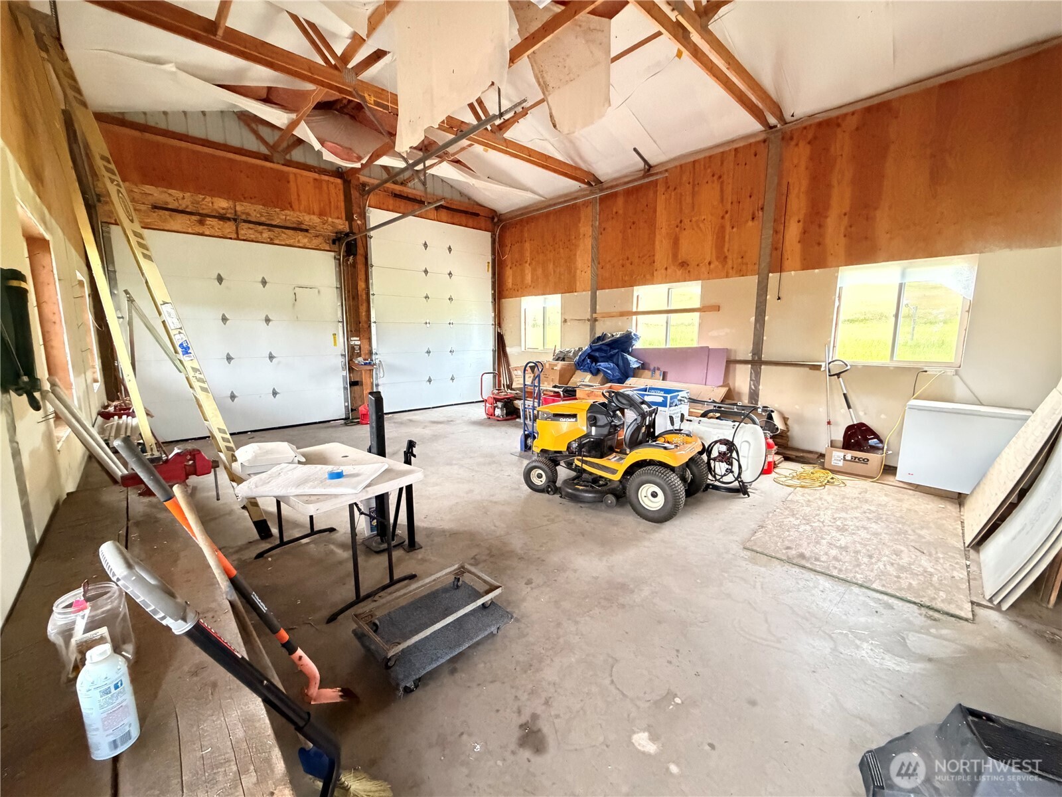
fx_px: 430
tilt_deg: -8.9
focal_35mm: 14
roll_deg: +0.3
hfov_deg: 102.1
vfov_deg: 85.7
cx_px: 531
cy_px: 398
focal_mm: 2.22
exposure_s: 1/41
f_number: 2.2
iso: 1250
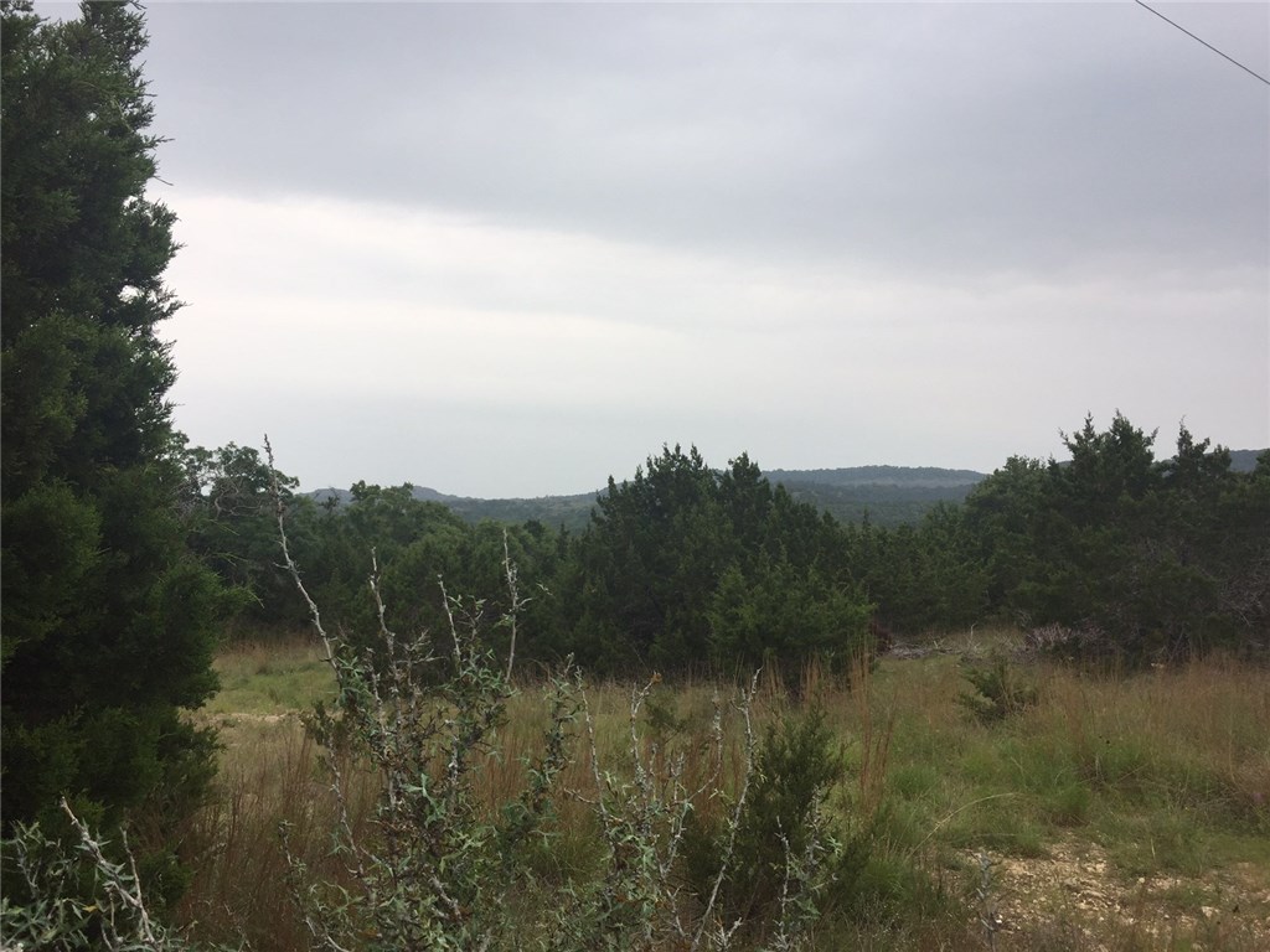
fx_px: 1064
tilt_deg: +1.1
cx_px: 635
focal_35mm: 29
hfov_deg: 61.7
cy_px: 476
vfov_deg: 48.2
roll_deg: -0.8
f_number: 2.2
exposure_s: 1/460
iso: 32
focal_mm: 4.15
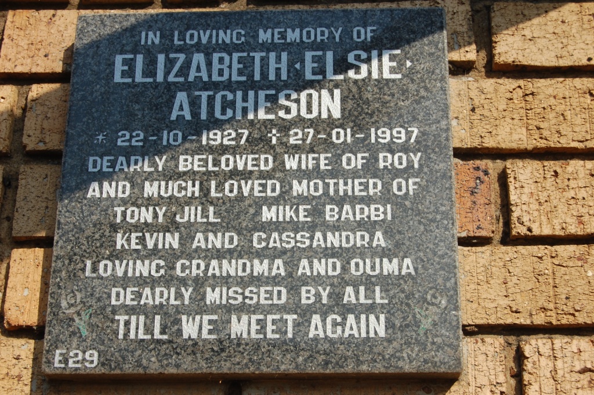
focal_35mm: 63
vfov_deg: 21.5
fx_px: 1039
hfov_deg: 31.9
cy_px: 198
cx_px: 297
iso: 200
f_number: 9
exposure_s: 1/320
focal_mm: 42
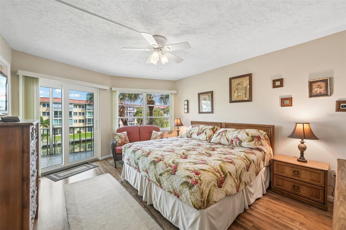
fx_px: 135
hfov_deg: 104.3
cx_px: 173
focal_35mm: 14
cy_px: 115
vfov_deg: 81.2
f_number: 8
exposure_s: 1/160
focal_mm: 14
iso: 400
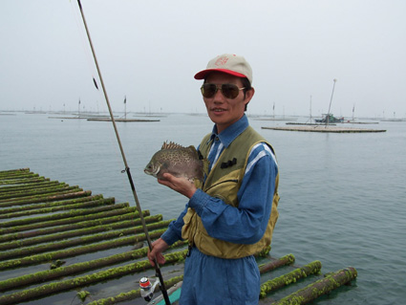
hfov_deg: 49.0
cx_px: 203
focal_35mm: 38
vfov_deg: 37.7
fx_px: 446
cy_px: 152
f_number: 4
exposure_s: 1/500
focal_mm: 6.3
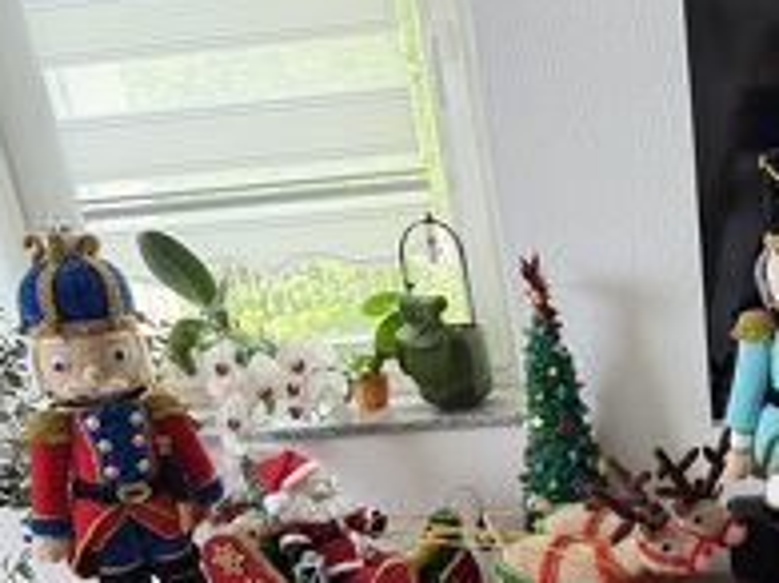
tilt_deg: -19.9
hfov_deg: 41.4
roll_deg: +5.2
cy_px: 511
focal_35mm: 43
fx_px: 967
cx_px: 657
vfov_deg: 32.1
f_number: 1.78
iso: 200
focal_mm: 6.76
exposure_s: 1/64
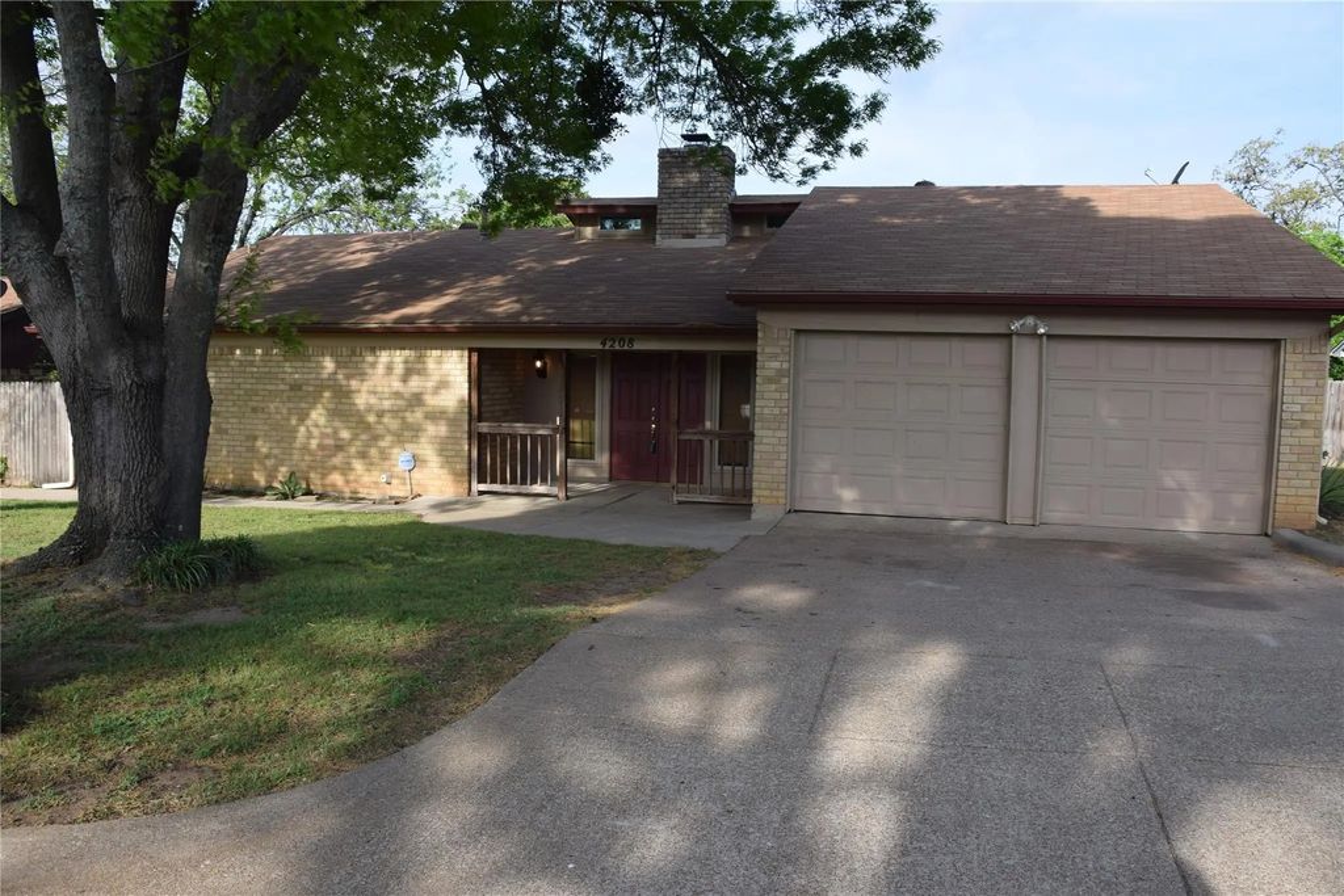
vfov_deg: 47.9
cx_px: 672
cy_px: 448
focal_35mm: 27
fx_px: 1008
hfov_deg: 67.4
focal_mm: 18
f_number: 8
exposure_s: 1/250
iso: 250
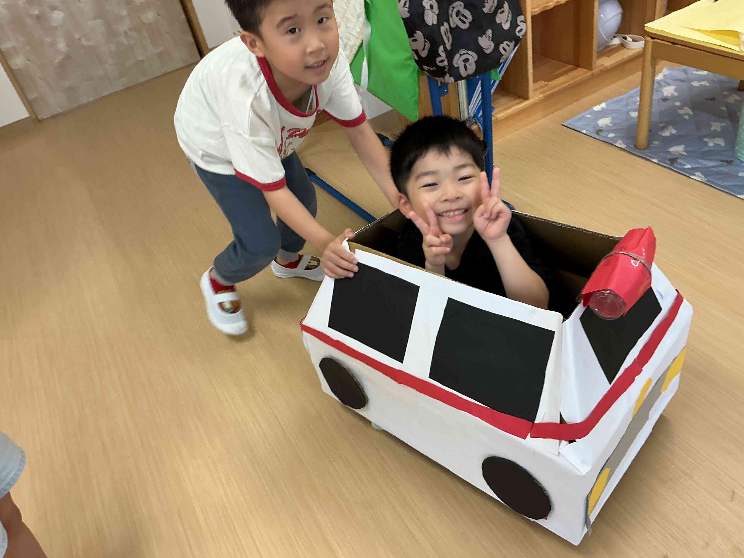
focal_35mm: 29
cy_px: 279
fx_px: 623
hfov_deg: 61.7
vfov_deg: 48.2
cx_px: 372
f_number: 1.8
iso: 40
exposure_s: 1/60
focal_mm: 3
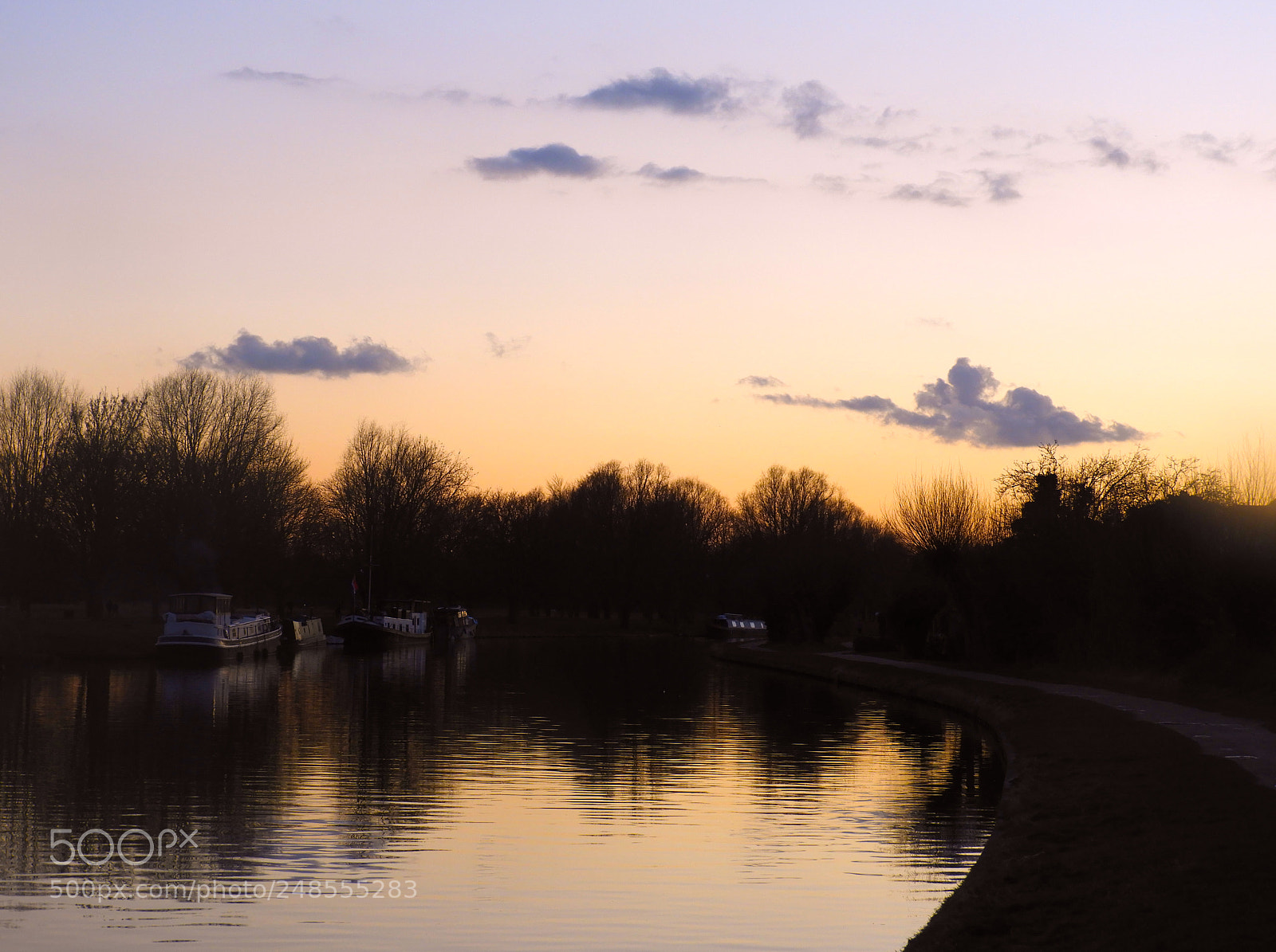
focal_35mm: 80
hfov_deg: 24.5
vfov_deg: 18.4
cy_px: 476
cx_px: 638
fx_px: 2945
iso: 100
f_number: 4.5
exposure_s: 1/60
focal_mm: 14.3
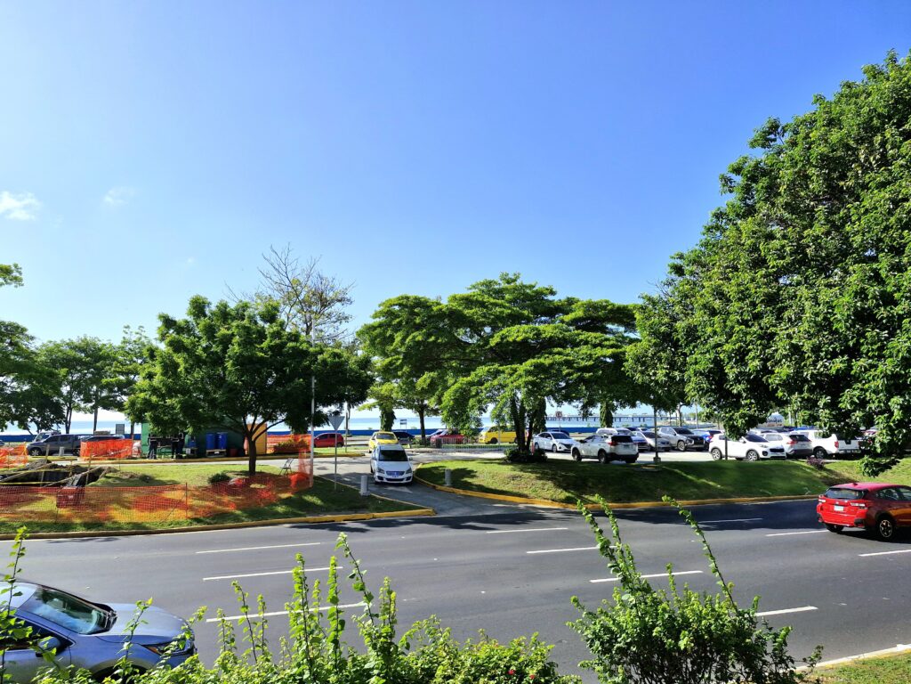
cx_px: 456
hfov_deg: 73.9
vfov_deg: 58.9
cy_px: 342
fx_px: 605
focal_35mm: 23
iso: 50
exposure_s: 1/2000
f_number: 1.8
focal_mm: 5.54
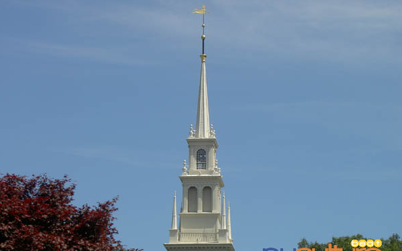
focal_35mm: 124
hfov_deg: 16.8
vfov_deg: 10.6
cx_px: 201
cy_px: 146
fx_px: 1359
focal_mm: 24
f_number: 8.3
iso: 100
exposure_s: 1/196
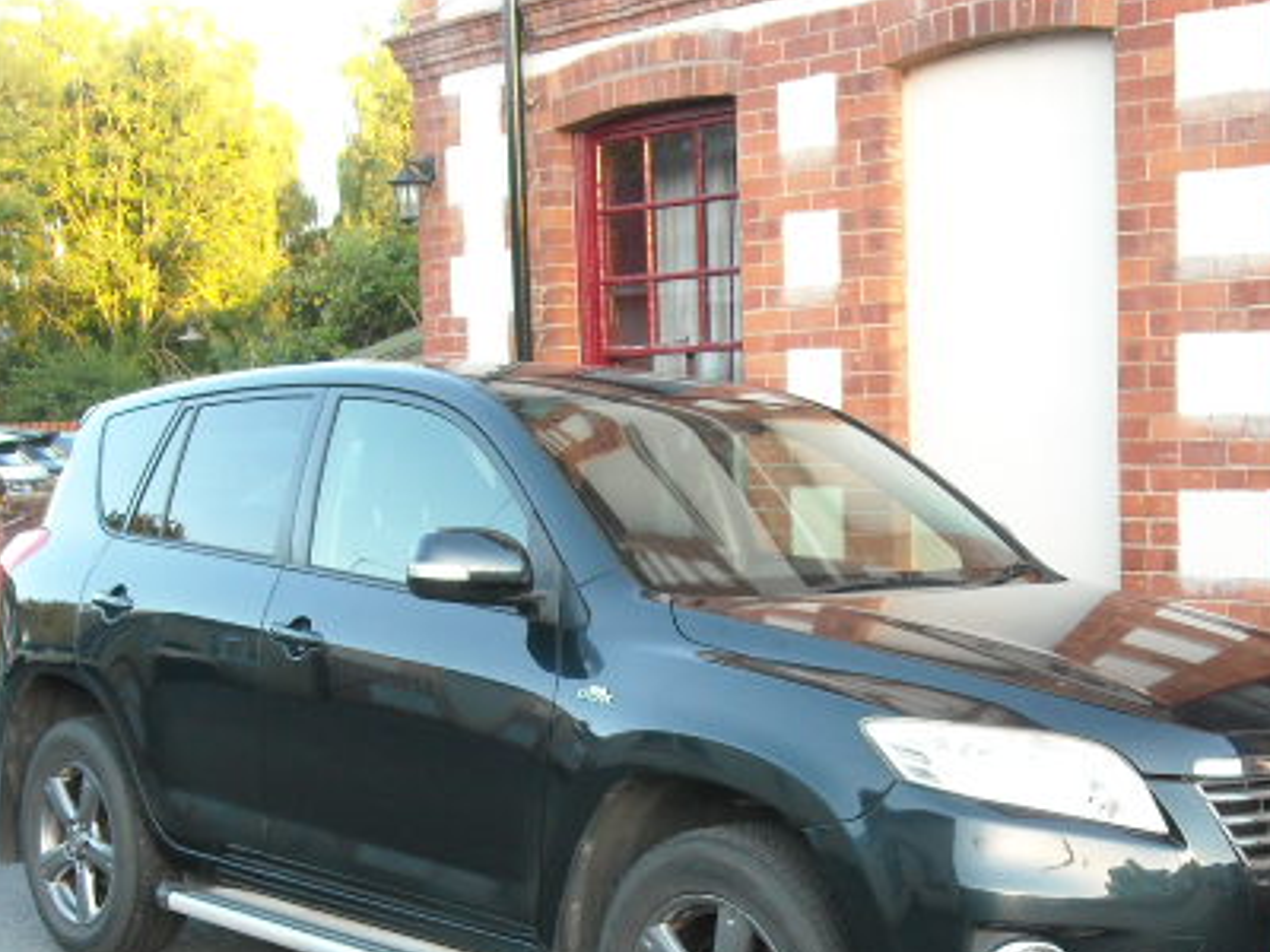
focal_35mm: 56
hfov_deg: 34.3
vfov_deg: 25.7
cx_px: 698
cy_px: 743
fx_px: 2055
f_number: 2.8
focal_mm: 5.7
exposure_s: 1/109
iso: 218
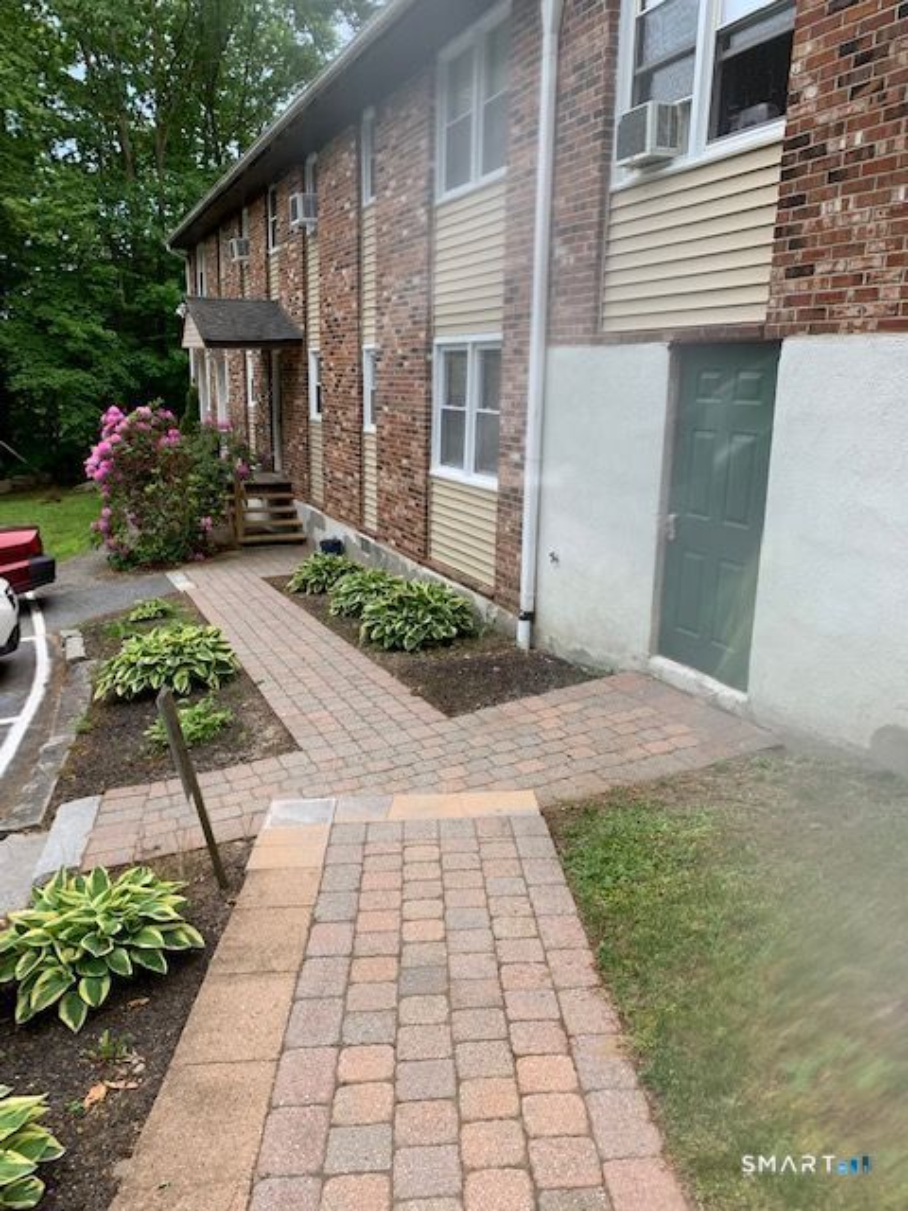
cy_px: 606
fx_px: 909
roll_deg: -0.5
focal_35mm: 26
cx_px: 454
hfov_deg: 53.1
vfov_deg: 67.3
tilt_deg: -12.3
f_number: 1.8
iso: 25
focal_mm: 4.25
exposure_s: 1/404
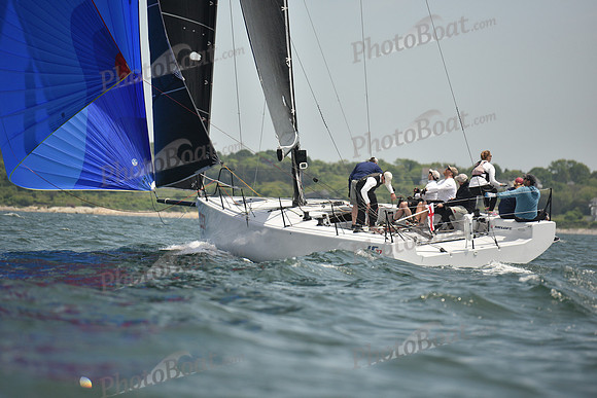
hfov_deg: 10.3
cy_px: 199
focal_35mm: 200
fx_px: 3317
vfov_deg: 6.9
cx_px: 298
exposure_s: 1/8000
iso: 400
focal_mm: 200
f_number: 4
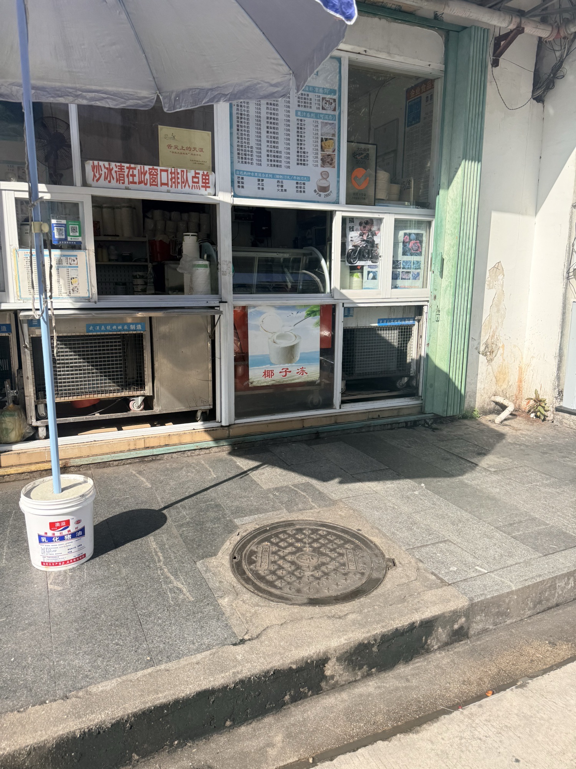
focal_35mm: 24
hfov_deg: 56.8
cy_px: 384
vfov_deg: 71.6
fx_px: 532
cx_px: 288
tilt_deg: -12.0
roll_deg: +0.0
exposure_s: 1/2169
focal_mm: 6.76
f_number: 1.78
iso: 80
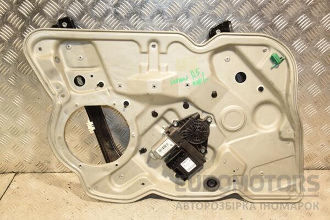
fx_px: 357
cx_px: 165
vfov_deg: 34.2
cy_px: 110
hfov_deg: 49.6
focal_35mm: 39
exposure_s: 1/200
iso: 800
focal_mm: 26
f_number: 5
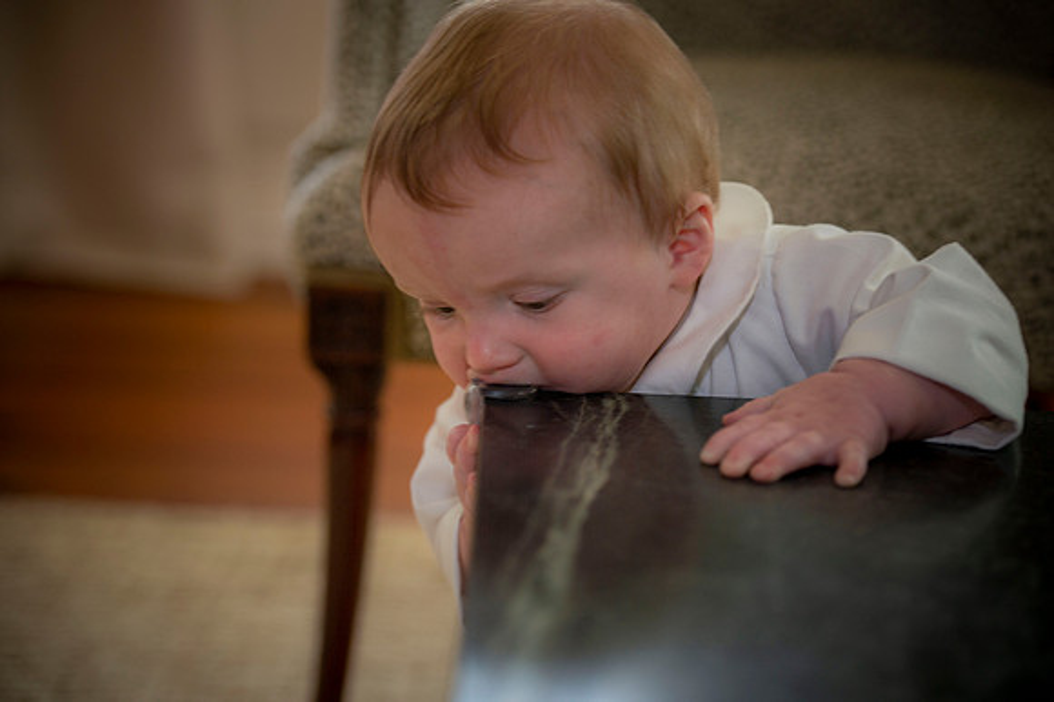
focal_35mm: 100
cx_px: 527
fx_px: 2926
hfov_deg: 20.4
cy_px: 351
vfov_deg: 13.7
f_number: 3.5
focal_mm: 100
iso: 160
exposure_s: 1/60
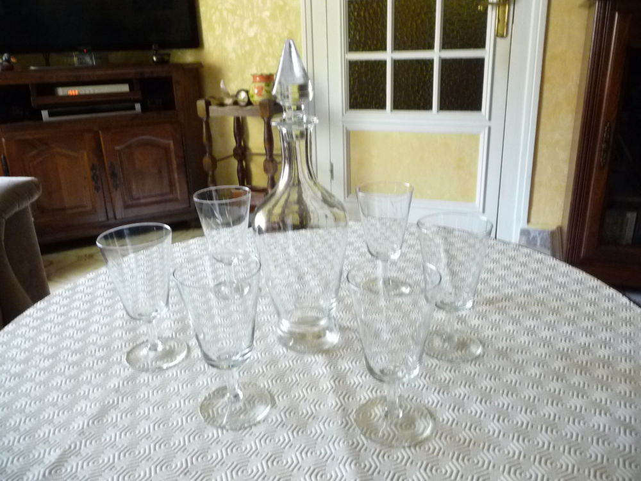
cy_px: 240
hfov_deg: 63.4
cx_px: 320
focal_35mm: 28
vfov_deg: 49.7
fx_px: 518
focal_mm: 4.7
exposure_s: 1/13
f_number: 3.3
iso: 400
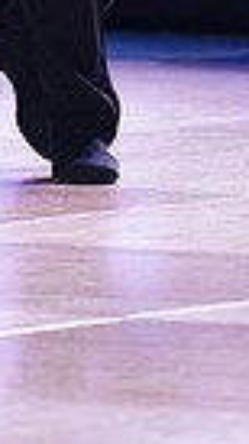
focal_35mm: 888
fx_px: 10430
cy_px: -389
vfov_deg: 2.4
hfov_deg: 1.4
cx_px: -27
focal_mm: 200
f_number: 2.8
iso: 2000
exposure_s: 1/400
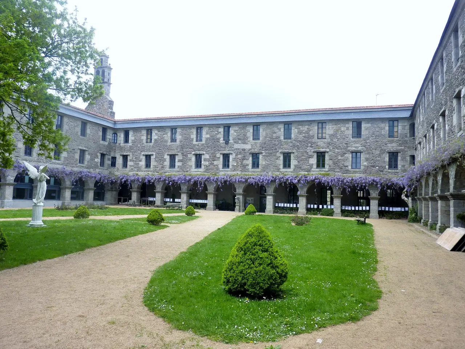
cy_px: 174
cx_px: 232
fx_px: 336
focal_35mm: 25
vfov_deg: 54.9
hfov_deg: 69.4
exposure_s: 1/200
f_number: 4
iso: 125
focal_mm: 4.1
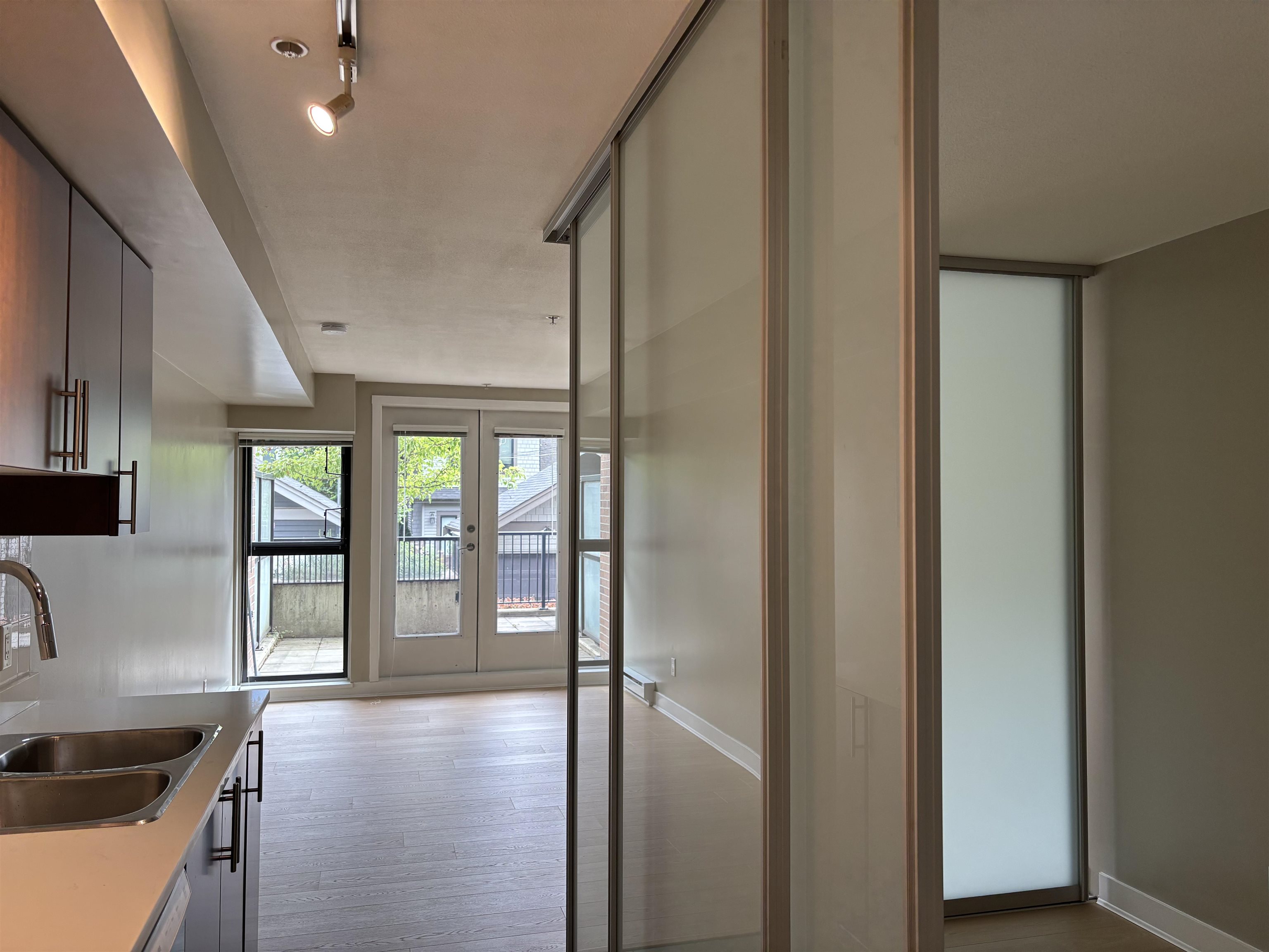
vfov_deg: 53.1
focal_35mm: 26
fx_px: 953
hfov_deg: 67.3
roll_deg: -0.6
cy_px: 476
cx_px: 634
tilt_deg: +0.8
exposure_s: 1/120
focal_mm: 5.96
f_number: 1.6
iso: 100
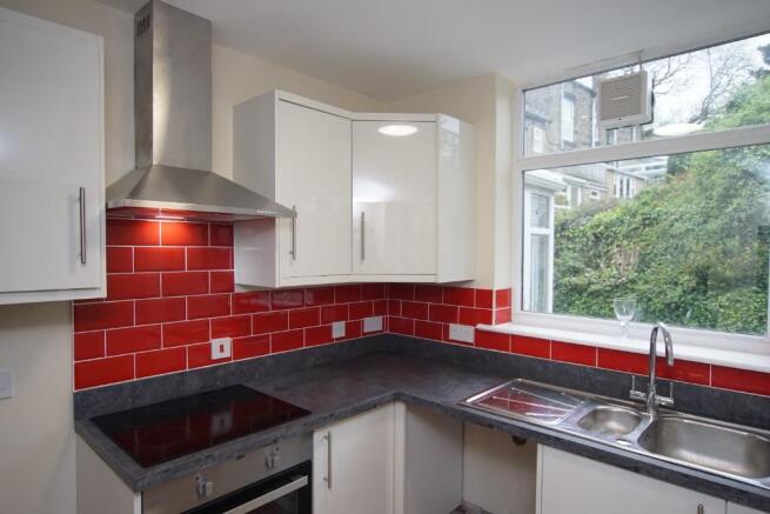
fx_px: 481
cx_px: 385
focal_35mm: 22
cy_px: 257
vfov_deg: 56.2
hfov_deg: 77.3
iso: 1000
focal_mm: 15
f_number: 4
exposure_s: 1/160
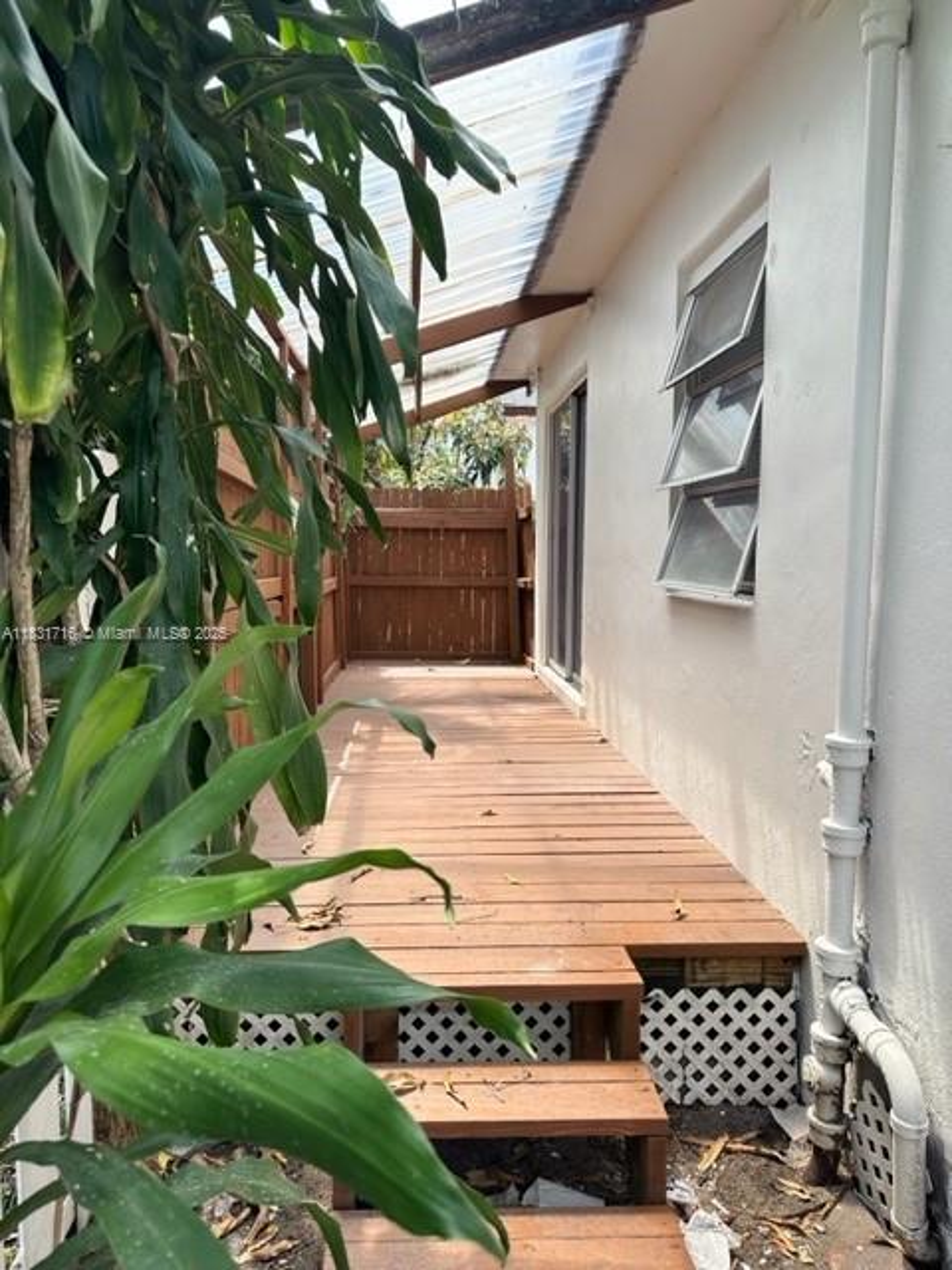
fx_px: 880
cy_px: 635
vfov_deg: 71.6
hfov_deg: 56.8
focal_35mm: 24
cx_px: 476
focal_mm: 6.86
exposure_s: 1/971
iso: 80
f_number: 1.78
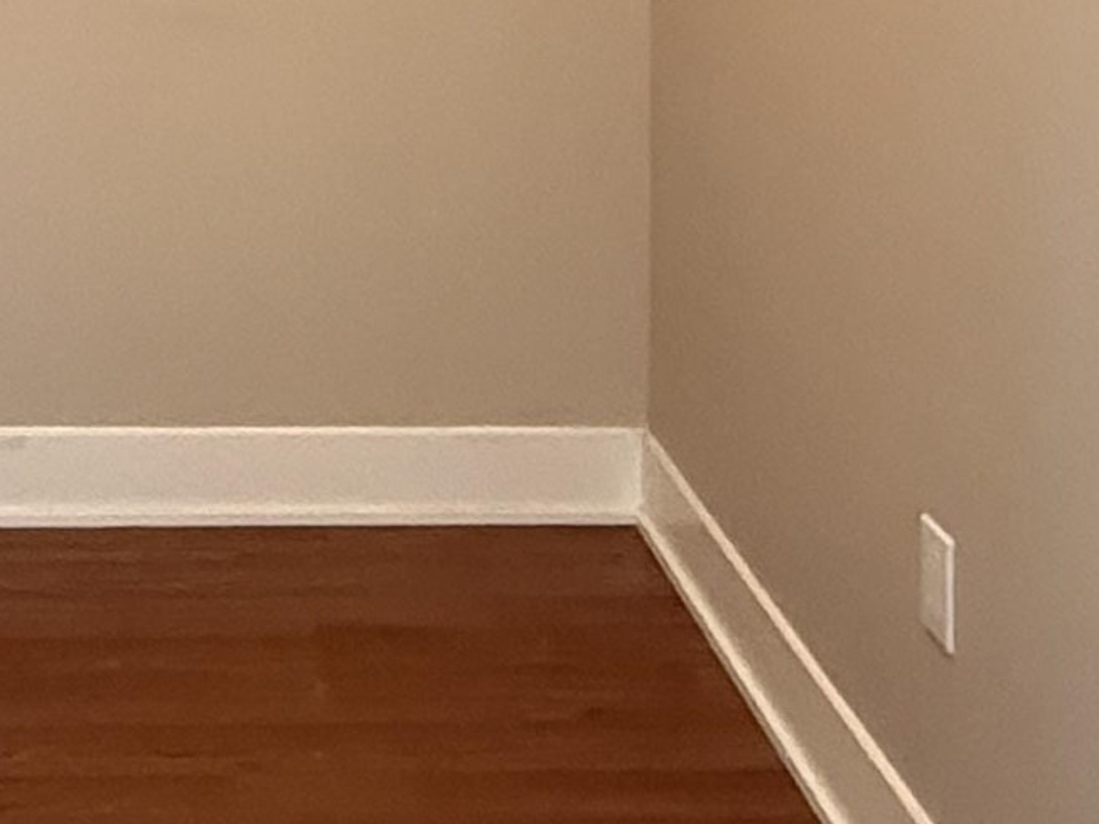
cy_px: -399
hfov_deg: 28.3
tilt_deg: +0.2
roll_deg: -0.2
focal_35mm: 66
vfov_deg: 19.5
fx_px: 2095
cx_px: 118
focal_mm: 2.22
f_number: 2.2
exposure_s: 1/40
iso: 1250
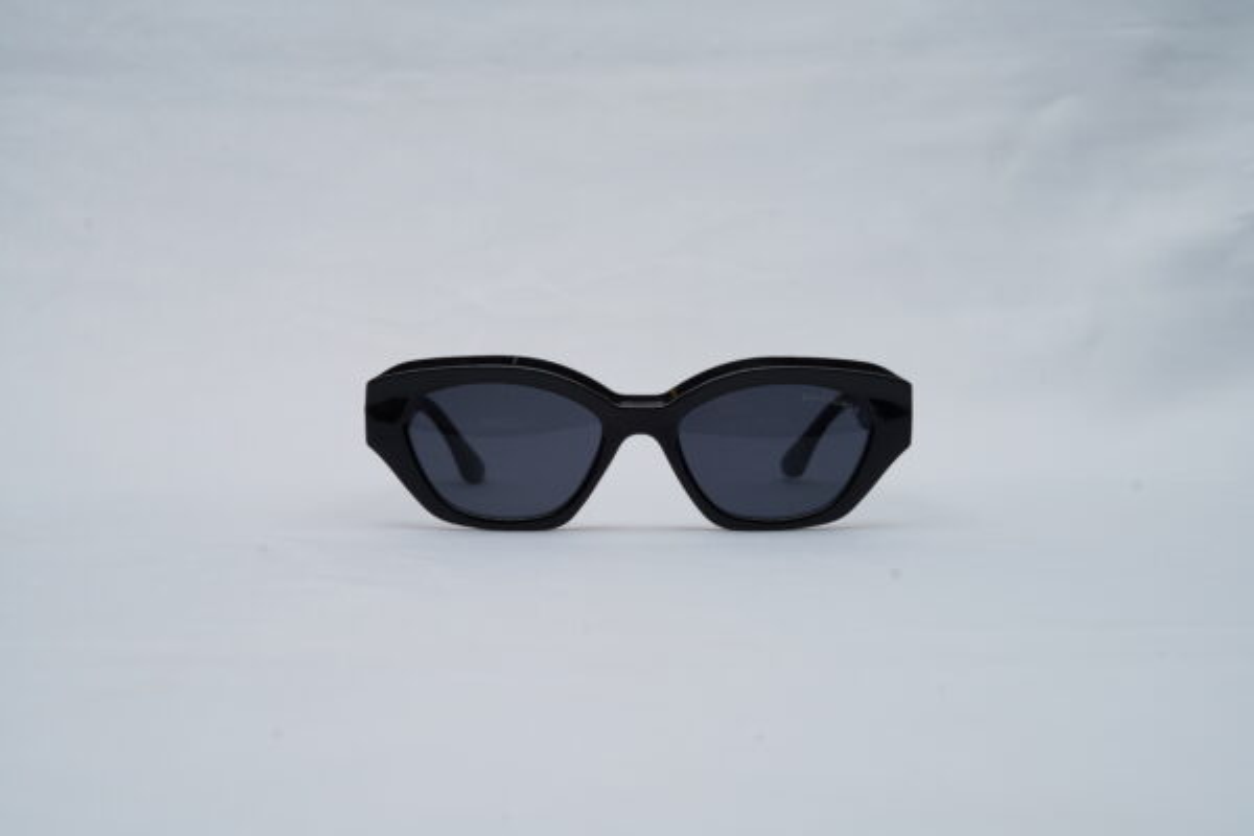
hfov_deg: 39.6
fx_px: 1742
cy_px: 418
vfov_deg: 27.0
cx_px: 627
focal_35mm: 50
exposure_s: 1/160
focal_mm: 50
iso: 100
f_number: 9
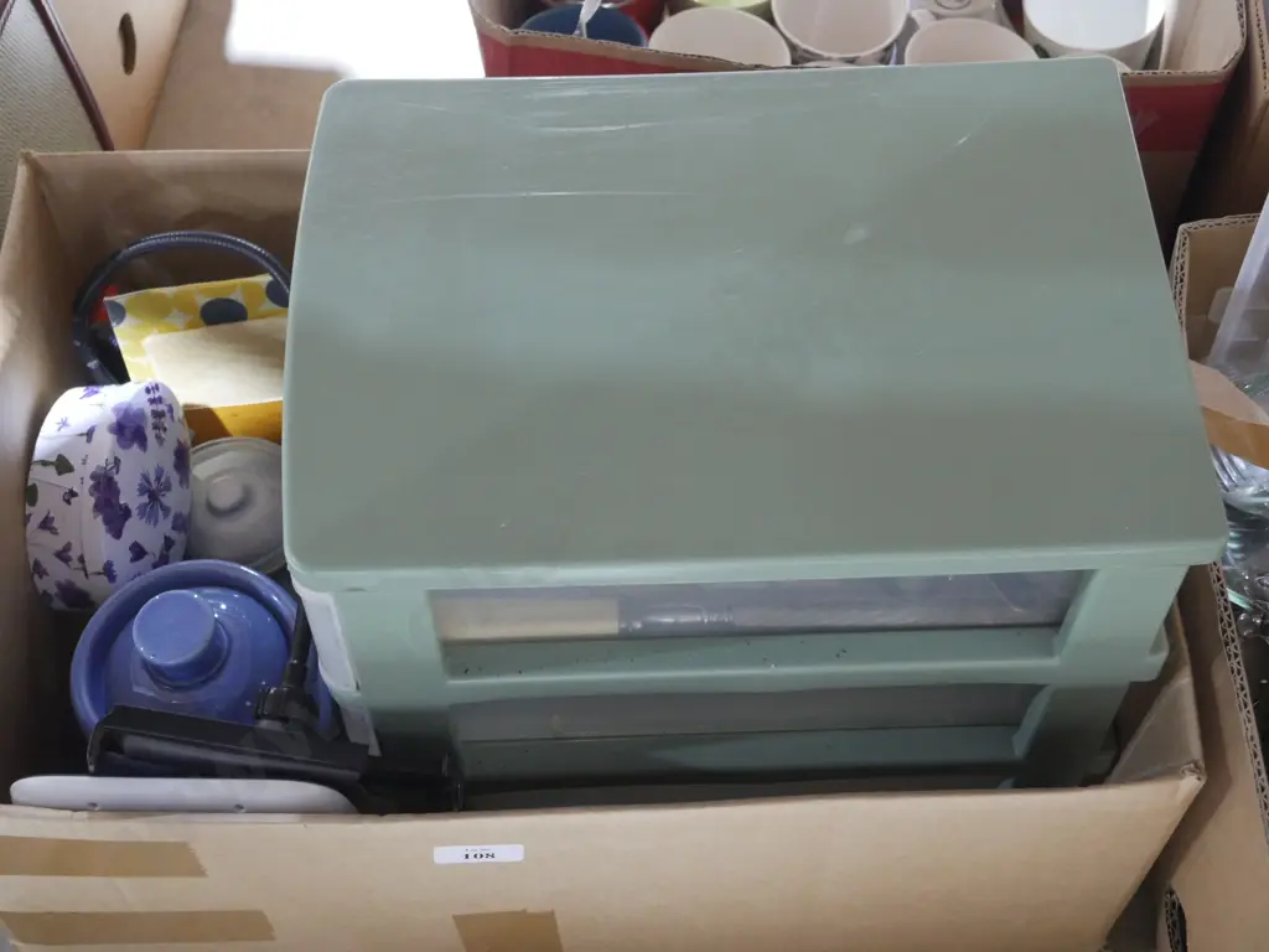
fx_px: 1833
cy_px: 476
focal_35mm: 50
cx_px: 634
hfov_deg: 38.2
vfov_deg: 29.1
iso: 3200
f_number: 5.3
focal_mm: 25
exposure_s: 1/25
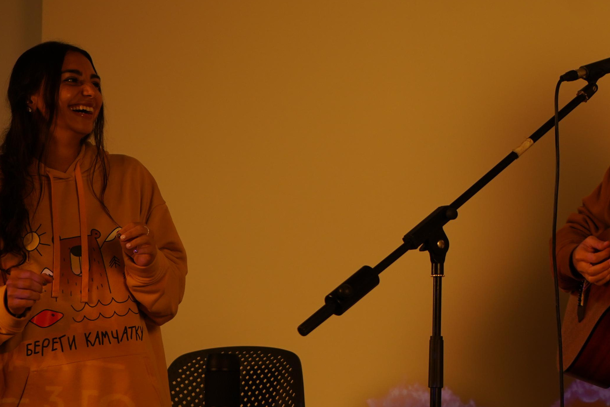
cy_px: 290
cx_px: 368
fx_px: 2338
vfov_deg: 9.9
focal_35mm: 138
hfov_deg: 14.9
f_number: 4
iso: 640
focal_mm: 70
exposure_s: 1/160
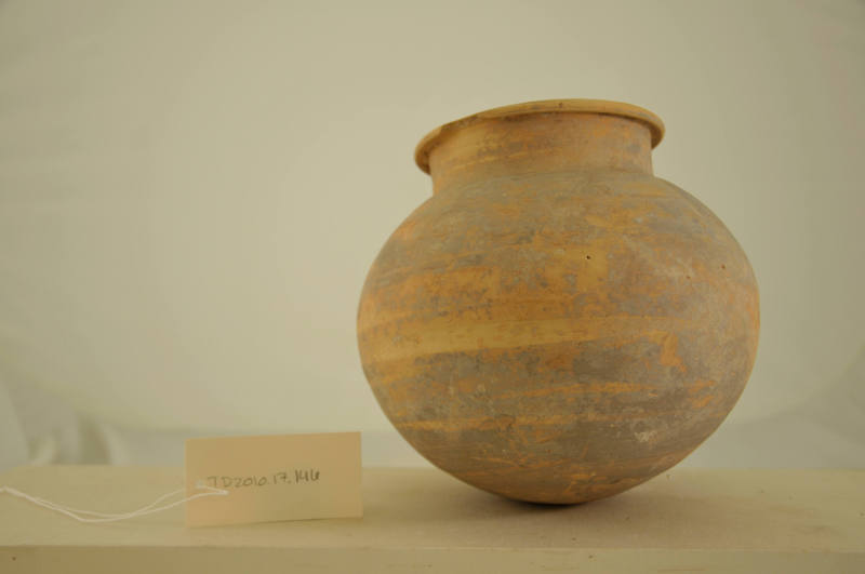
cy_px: 287
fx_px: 936
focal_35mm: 39
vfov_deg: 34.1
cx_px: 432
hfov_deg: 49.6
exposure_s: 1/60
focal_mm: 26
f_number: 4.2
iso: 200
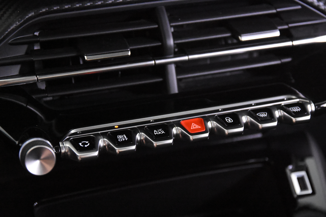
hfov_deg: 23.4
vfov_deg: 15.7
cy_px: 108
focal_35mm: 87
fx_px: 788
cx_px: 163
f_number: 4
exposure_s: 1/80
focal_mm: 58
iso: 12800
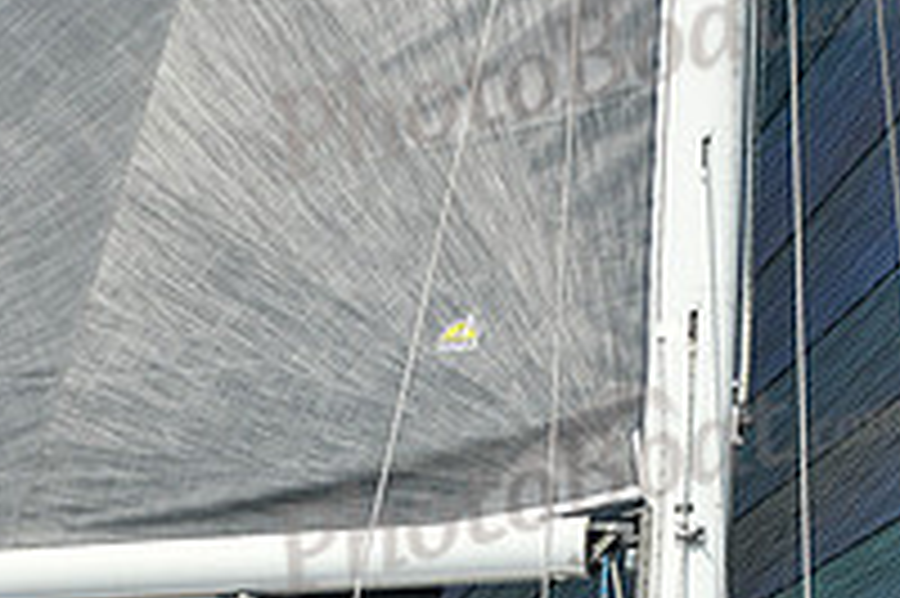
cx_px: 45
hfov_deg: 10.1
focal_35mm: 203
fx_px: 5071
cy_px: 776
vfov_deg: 6.7
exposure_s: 1/640
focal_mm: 70
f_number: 6.3
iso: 320
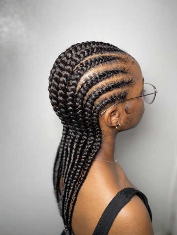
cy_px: 118
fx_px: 177
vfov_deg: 67.3
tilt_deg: -21.5
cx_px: 88
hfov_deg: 53.1
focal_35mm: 26
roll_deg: +1.2
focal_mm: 4.25
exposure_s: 1/121
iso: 64
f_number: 1.8
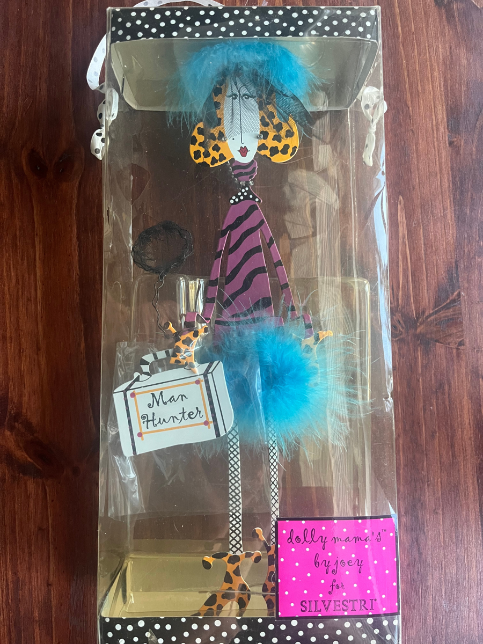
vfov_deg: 67.3
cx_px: 242
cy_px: 322
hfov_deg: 53.1
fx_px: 484
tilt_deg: -85.4
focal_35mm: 26
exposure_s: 1/60
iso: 400
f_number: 1.6
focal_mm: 5.1
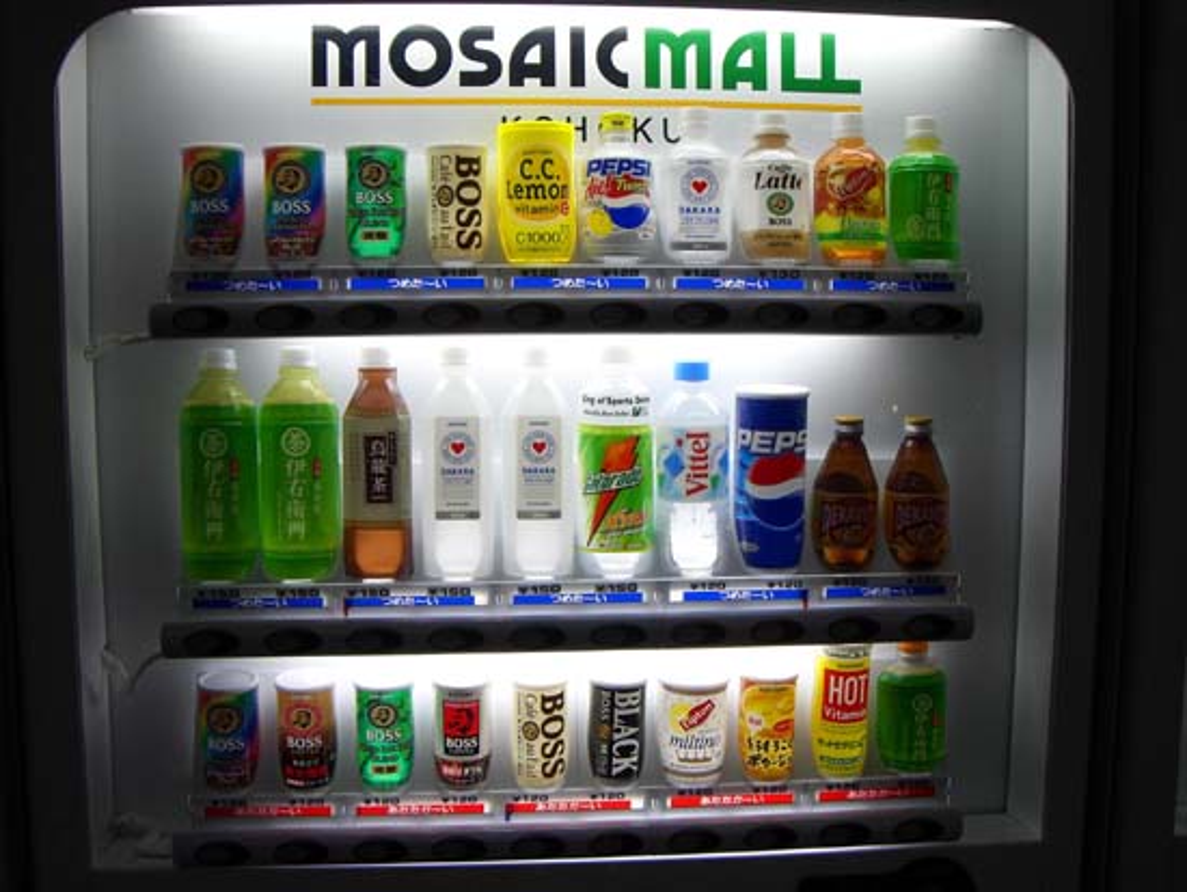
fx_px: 1304
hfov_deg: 49.0
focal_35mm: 38
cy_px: 446
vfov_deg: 37.7
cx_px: 594
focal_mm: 6.2
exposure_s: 1/100
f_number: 4.3
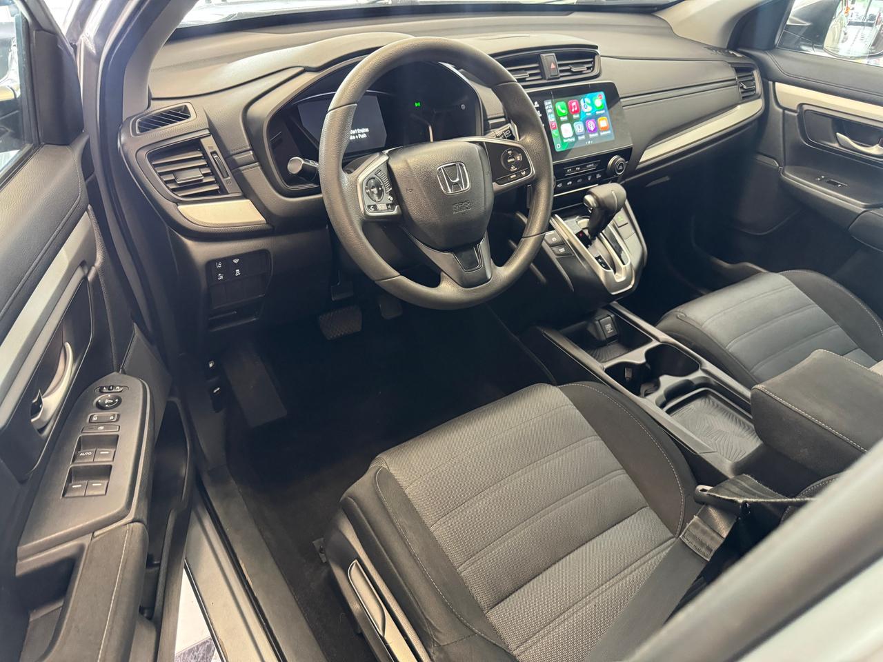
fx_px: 612
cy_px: 331
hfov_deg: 71.6
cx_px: 442
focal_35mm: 24
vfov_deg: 56.8
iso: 800
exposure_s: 1/40
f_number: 1.78
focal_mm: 6.76
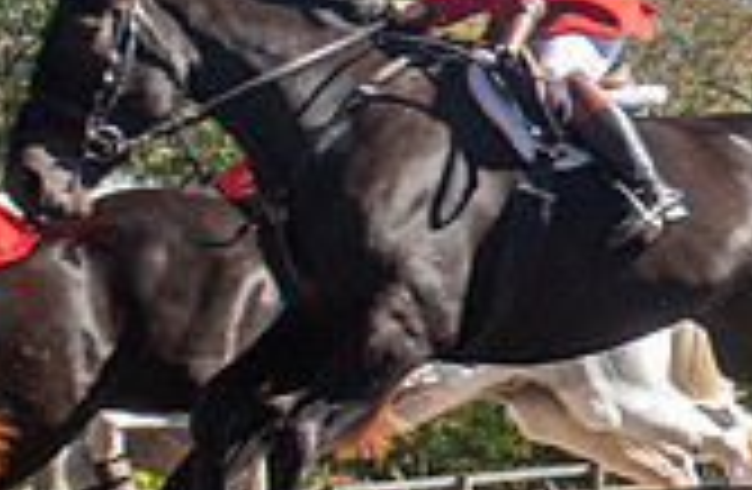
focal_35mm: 151
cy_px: 115
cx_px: 1137
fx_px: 3134
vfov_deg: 8.9
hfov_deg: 12.9
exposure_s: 1/320
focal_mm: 24
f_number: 4
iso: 400
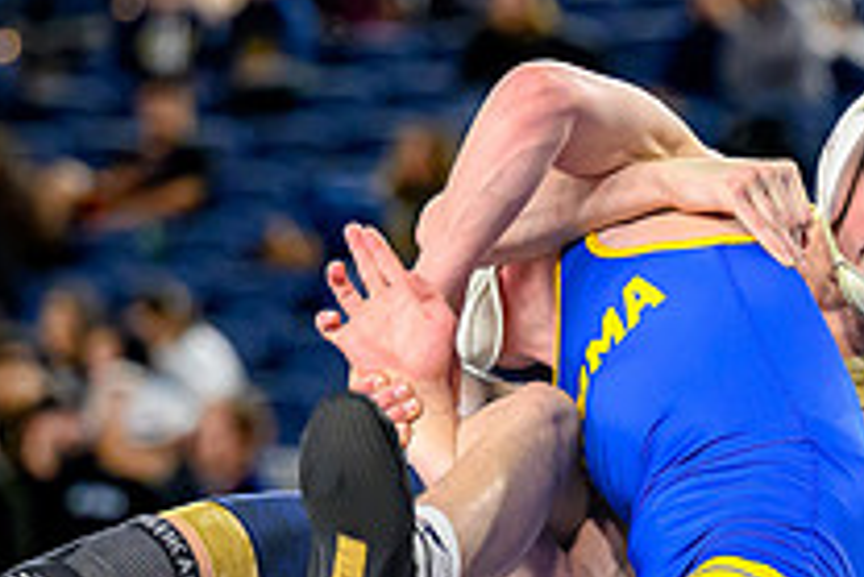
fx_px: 10759
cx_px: 653
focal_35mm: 448
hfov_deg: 4.6
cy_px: 497
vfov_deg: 3.1
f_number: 2.8
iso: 2000
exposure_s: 1/800
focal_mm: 102
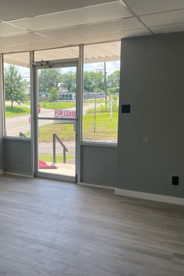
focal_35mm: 37
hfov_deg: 34.9
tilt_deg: -9.5
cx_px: 40
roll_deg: +1.1
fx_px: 284
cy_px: 138
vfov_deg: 51.9
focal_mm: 4.2
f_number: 1.6
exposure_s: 1/622
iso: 32
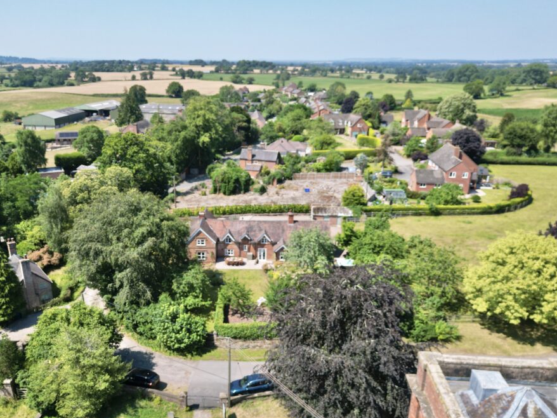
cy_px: 234
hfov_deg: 63.2
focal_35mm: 28
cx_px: 243
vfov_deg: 49.6
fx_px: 450
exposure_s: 1/2000
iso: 120
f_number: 1.7
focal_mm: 6.72
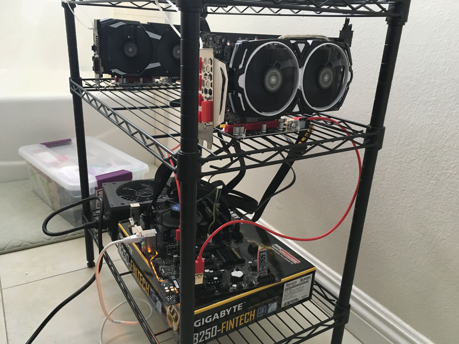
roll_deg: -4.1
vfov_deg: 48.2
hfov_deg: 61.7
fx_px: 385
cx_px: 230
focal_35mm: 29
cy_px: 172
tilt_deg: -20.9
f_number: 2.2
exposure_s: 1/30
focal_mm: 4.15
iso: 160
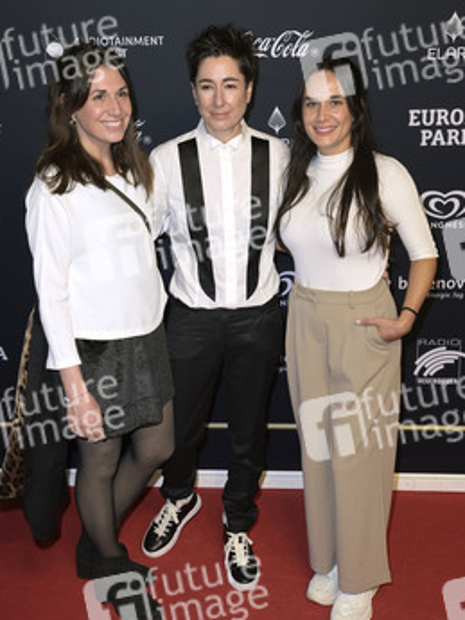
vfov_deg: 38.9
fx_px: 877
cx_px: 228
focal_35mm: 49
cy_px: 329
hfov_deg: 29.7
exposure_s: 1/250
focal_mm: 44
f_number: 5.6
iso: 800
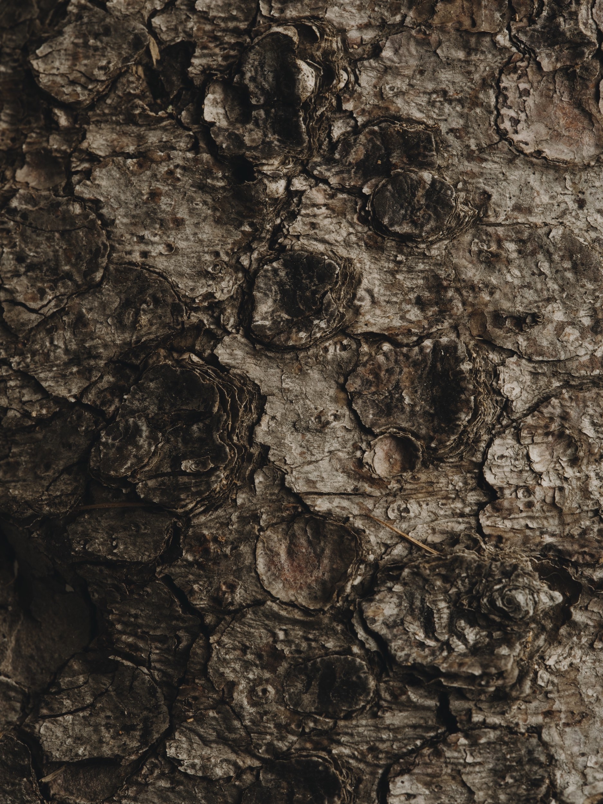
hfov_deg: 15.6
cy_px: 402
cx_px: 302
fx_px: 2206
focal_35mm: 95
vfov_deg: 20.7
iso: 640
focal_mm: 120
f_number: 22
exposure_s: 1/125
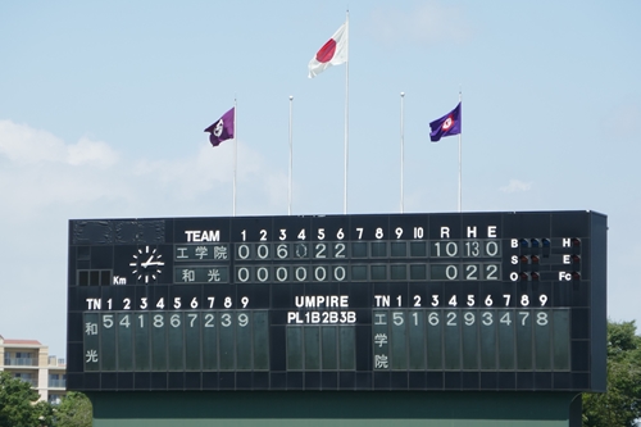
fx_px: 3453
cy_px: 214
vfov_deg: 7.1
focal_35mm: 194
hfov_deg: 10.6
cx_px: 320
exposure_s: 1/400
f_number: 5.9
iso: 125
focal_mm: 70.7
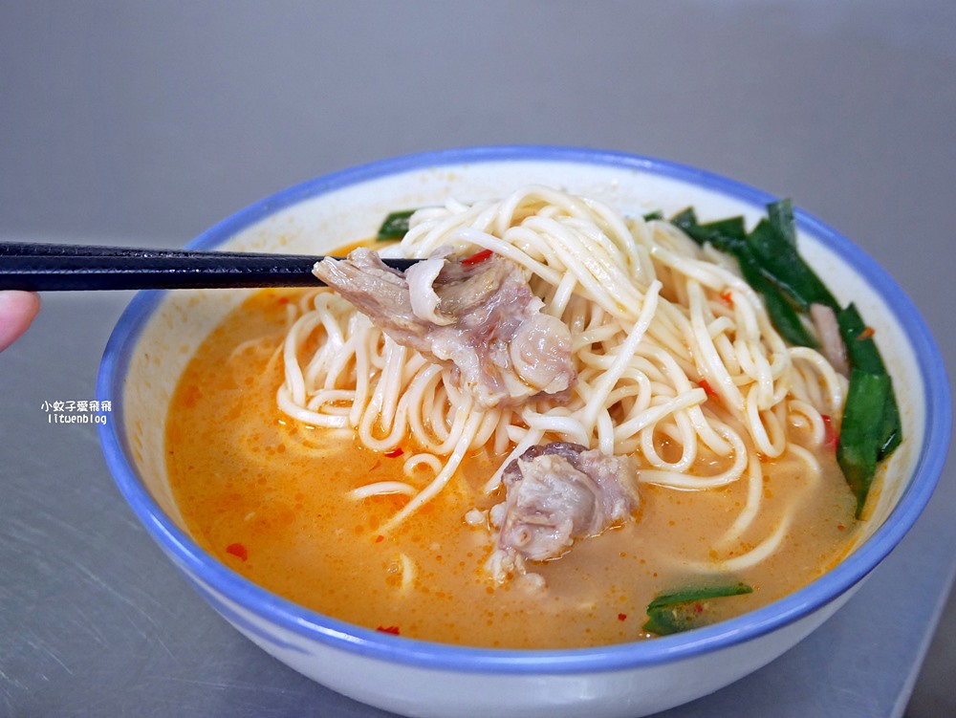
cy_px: 359
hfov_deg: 49.0
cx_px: 478
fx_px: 1050
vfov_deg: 37.8
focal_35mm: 38
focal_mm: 19
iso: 500
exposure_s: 1/60
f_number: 4.3
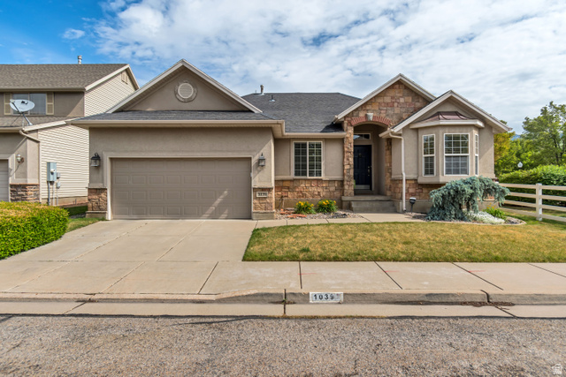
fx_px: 307
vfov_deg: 63.2
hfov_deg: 85.4
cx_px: 283
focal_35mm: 20
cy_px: 188
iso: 100
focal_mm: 13
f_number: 4.8
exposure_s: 1/1000
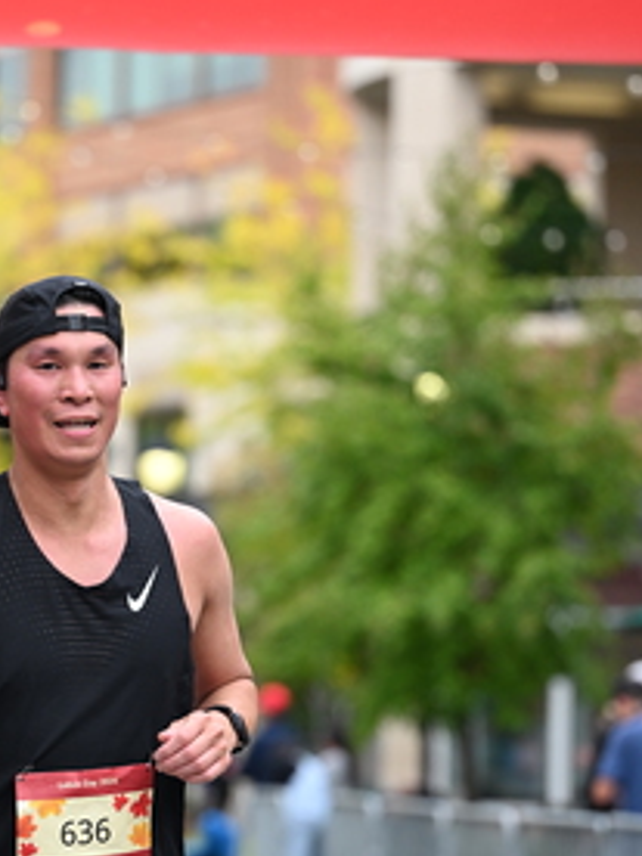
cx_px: 119
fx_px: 4970
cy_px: 518
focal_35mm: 201
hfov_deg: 7.4
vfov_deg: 9.8
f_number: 2.8
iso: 640
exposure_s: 1/2000
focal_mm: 105
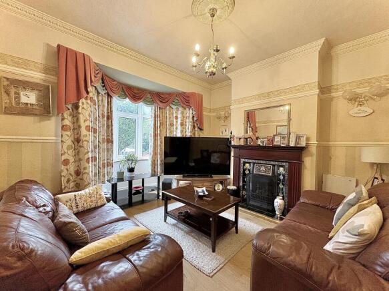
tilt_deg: -0.4
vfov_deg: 85.7
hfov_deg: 102.1
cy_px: 146
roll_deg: -1.0
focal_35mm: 14
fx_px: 157
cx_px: 194
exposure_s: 1/50
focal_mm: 2.22
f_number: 2.2
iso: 640
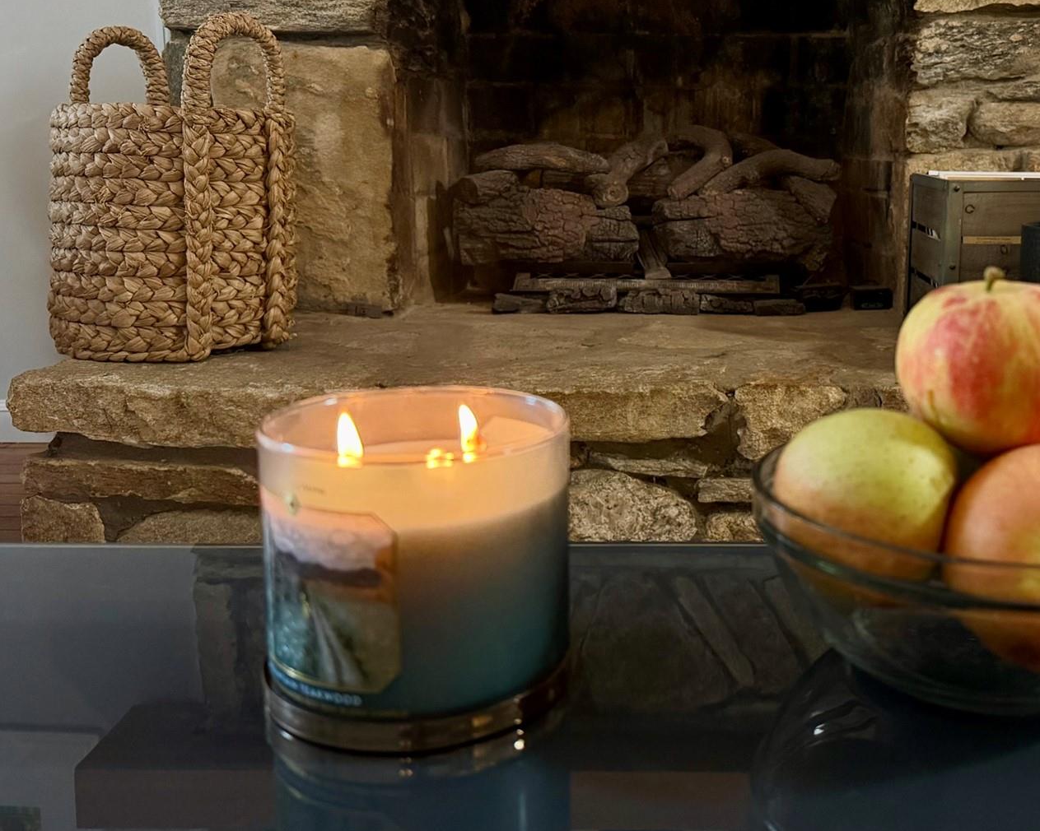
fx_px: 1169
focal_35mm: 38
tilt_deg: -9.6
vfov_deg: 39.0
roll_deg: -0.1
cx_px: 697
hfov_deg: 47.1
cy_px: 326
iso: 320
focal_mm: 6.76
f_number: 1.78
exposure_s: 1/60
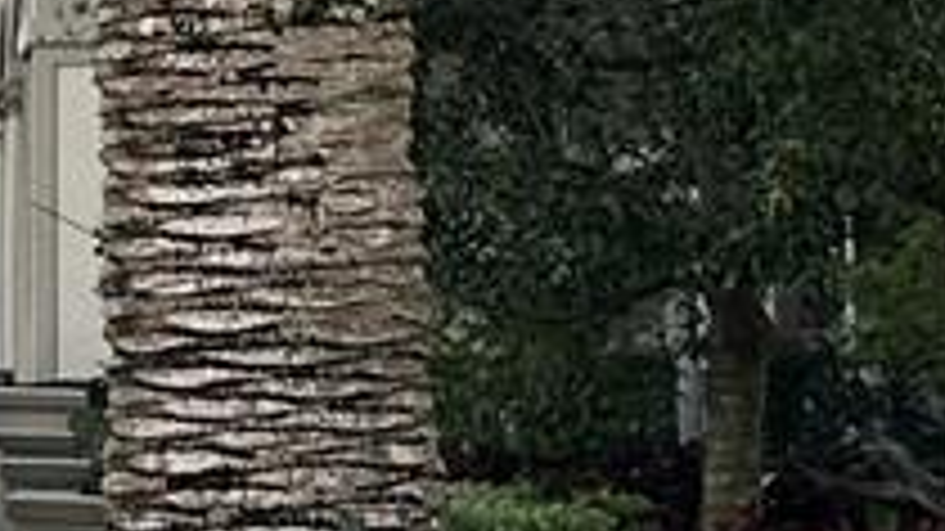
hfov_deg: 10.0
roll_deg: -0.1
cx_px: -976
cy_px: -36
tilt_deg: +4.2
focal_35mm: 199
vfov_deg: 6.1
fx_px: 4985
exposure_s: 1/1272
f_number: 1.78
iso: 80
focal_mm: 6.86
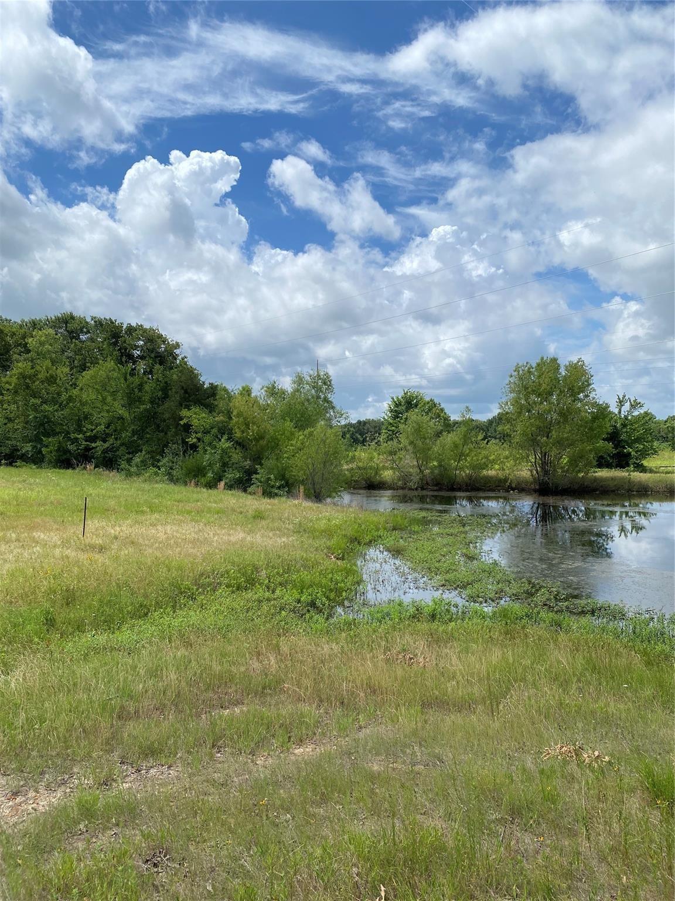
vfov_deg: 67.3
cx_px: 338
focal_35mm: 26
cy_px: 450
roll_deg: +0.3
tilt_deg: +0.0
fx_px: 676
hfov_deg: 53.1
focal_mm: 4.25
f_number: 1.8
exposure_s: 1/5495
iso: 32
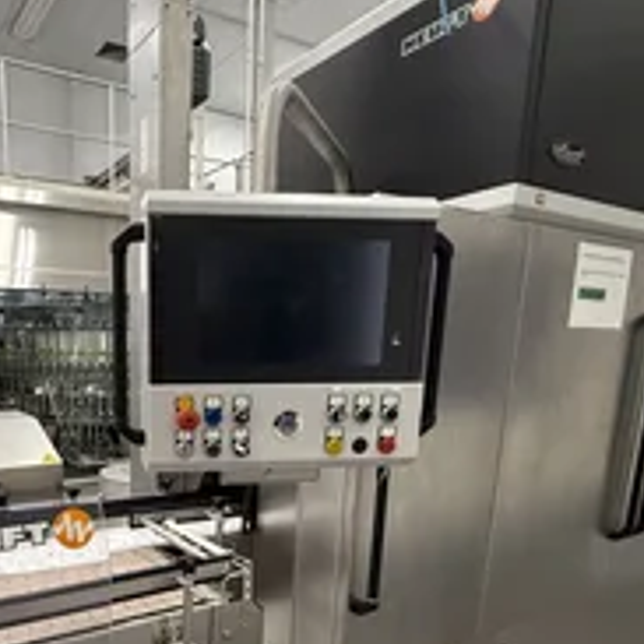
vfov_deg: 56.8
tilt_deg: -9.6
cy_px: 465
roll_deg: -0.4
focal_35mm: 27
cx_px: 151
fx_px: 568
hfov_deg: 55.8
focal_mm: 2.22
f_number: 2.2
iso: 320
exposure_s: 1/60
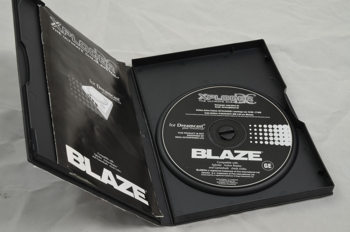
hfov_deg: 33.5
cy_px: 116
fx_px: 582
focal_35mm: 60
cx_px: 175
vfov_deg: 22.5
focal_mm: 40
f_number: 20
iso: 100
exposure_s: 1/1.6
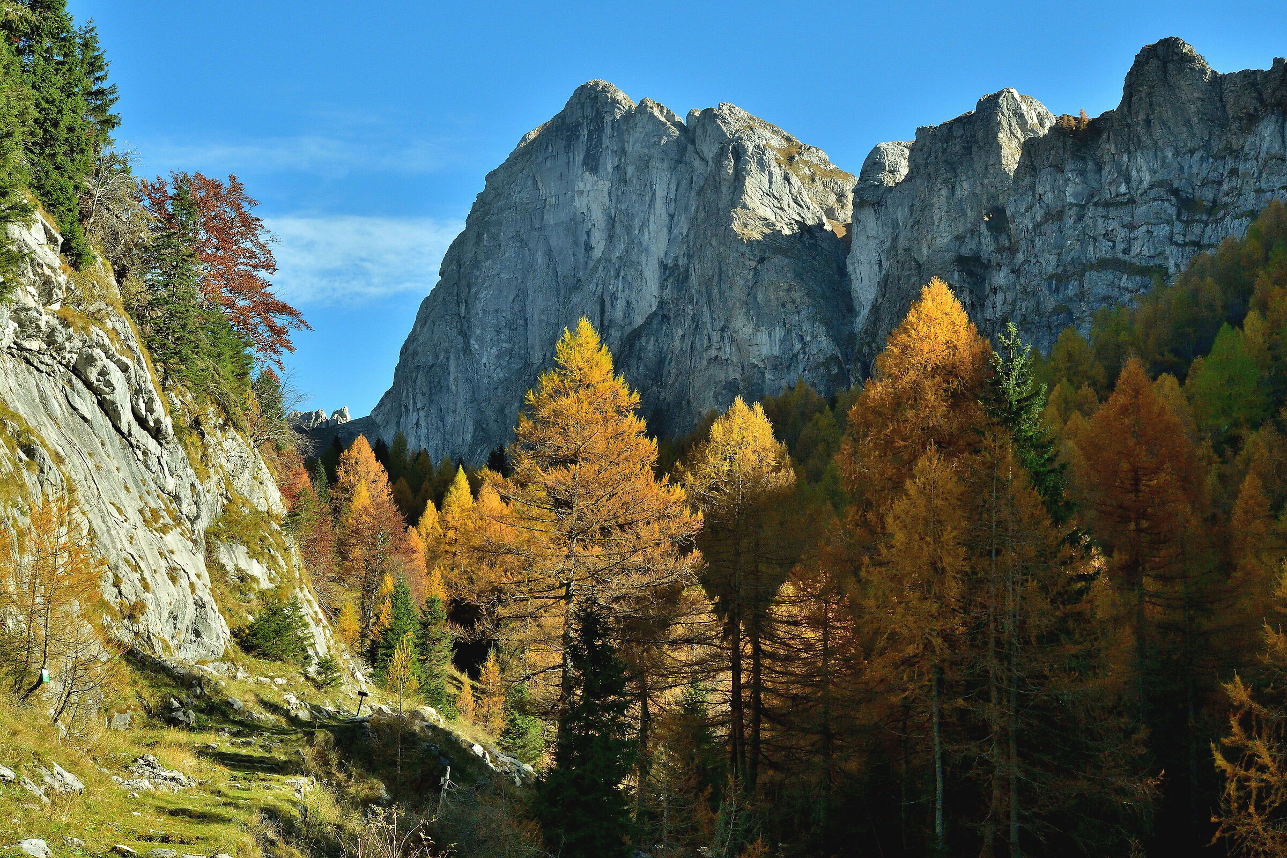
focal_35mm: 52
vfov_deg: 26.0
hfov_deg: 38.2
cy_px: 429
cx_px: 644
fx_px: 1859
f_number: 14
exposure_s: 1/800
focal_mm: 35
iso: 200
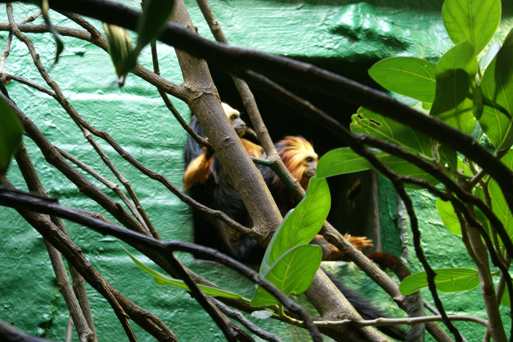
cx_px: 256
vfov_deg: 13.0
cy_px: 171
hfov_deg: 19.5
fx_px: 1496
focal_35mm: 105
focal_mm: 70
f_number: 5.6
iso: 400
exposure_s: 1/20
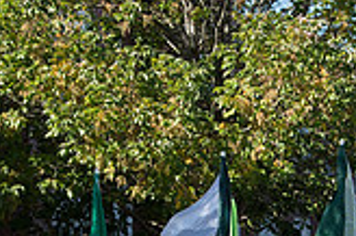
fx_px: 1225
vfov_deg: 10.6
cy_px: 378
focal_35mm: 124
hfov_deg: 16.5
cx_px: 208
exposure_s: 1/800
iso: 250
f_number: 4.5
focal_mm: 35
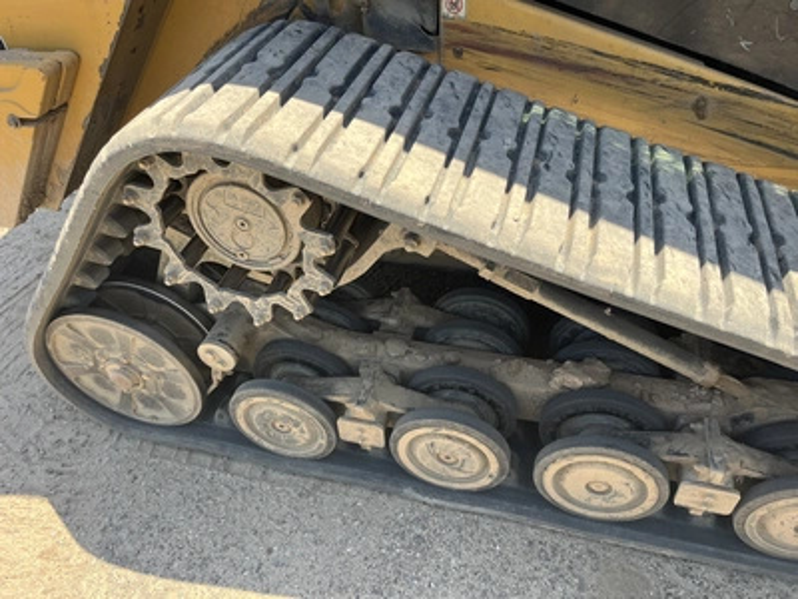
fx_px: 599
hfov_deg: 67.3
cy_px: 300
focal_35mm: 26
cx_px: 399
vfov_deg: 53.1
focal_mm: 5.1
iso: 50
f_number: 1.6
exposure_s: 1/727
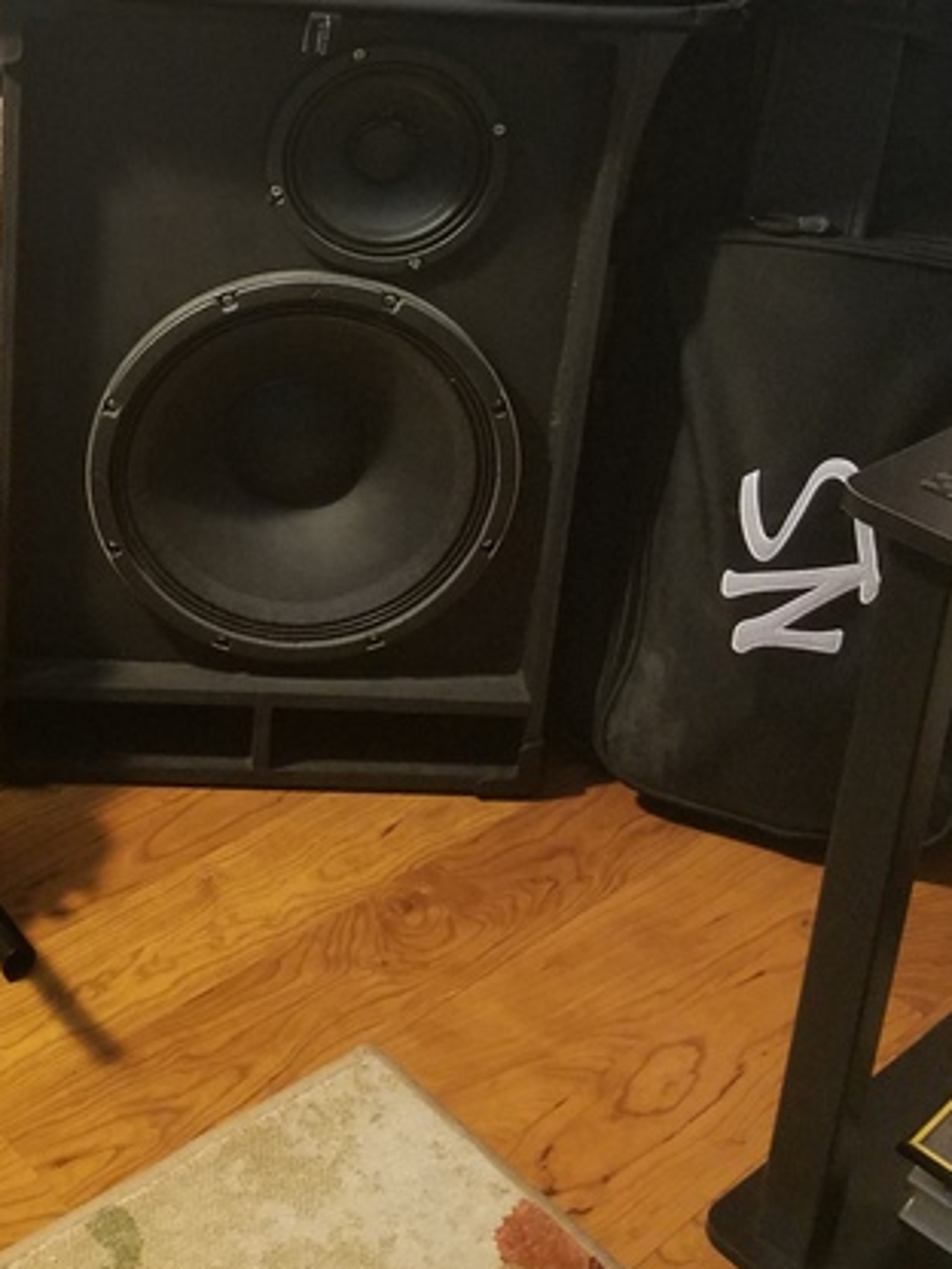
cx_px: 223
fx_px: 1833
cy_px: 168
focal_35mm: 50
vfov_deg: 36.2
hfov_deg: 28.6
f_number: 1.7
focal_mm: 4.2
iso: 200
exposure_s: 1/13
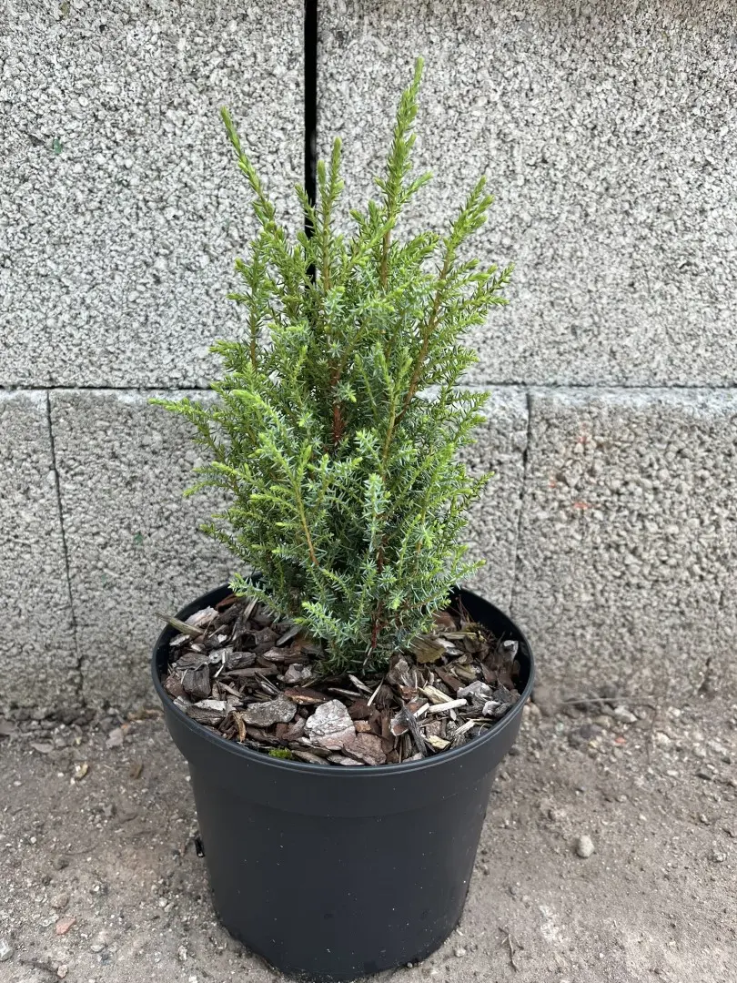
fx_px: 738
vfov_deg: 67.3
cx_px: 368
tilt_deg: -21.2
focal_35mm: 26
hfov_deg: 53.1
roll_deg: -1.8
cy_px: 492
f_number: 1.6
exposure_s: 1/631
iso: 50
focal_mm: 5.1
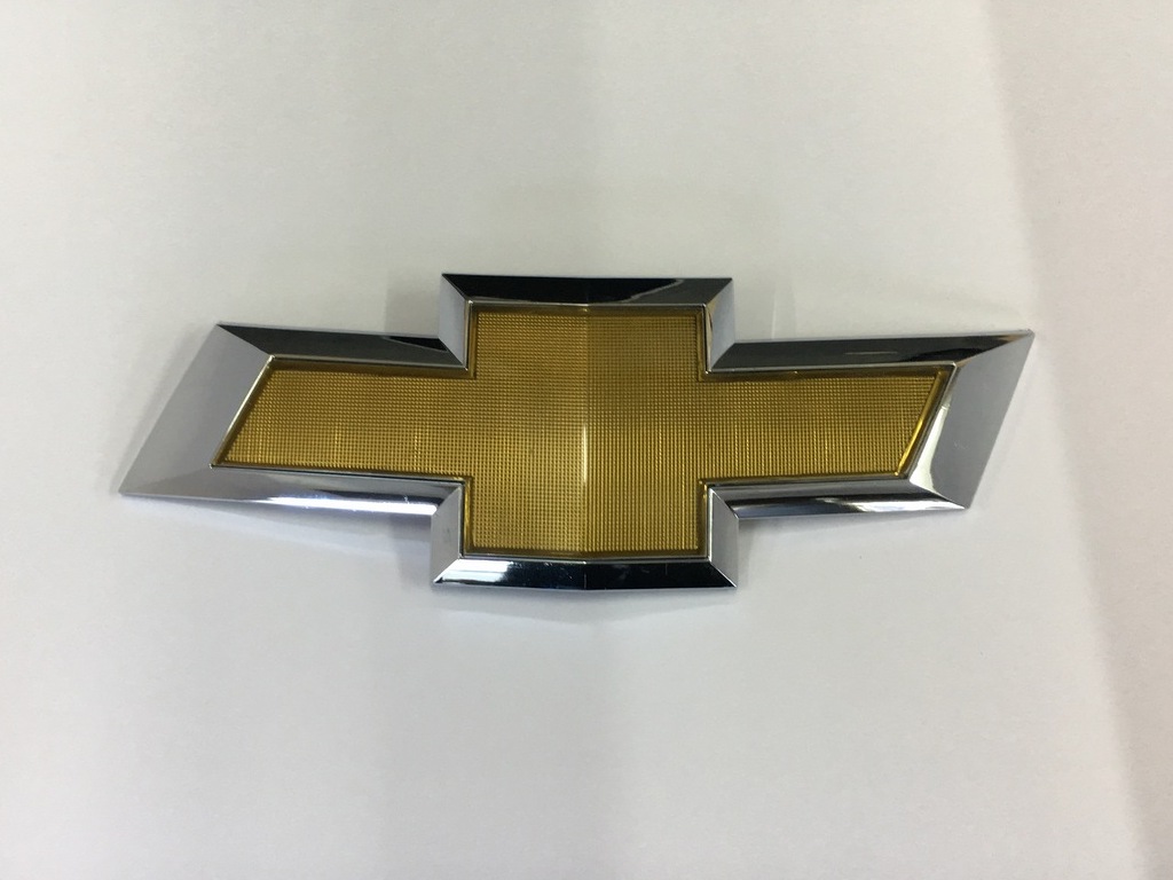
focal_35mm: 29
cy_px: 440
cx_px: 586
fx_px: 983
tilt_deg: -70.6
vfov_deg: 48.2
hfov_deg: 61.7
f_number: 2.2
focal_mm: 4.15
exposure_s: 1/33
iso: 100
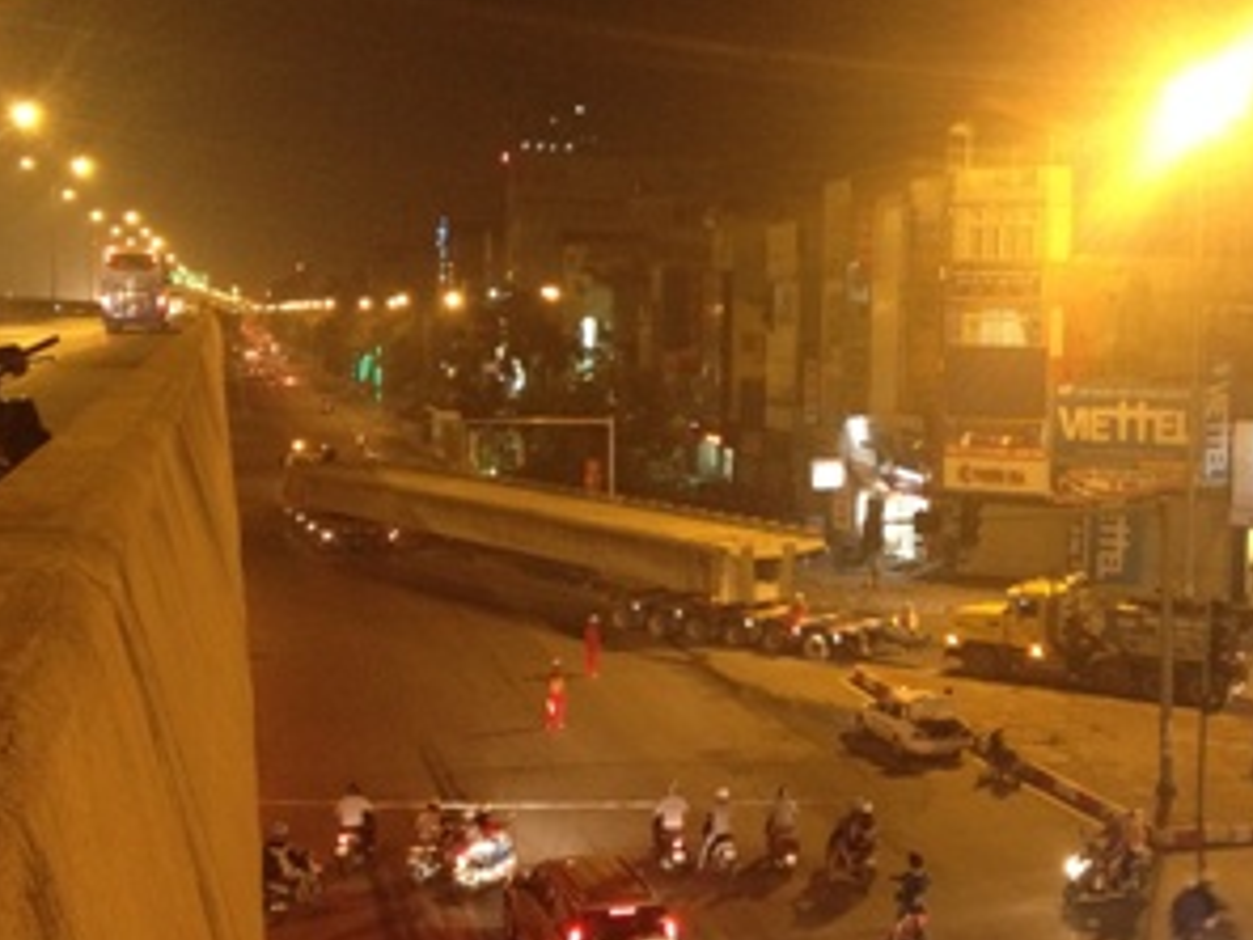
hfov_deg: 35.9
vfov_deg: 27.5
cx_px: 796
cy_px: 474
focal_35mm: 53
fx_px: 1918
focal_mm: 4.28
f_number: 2.4
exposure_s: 1/17
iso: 400
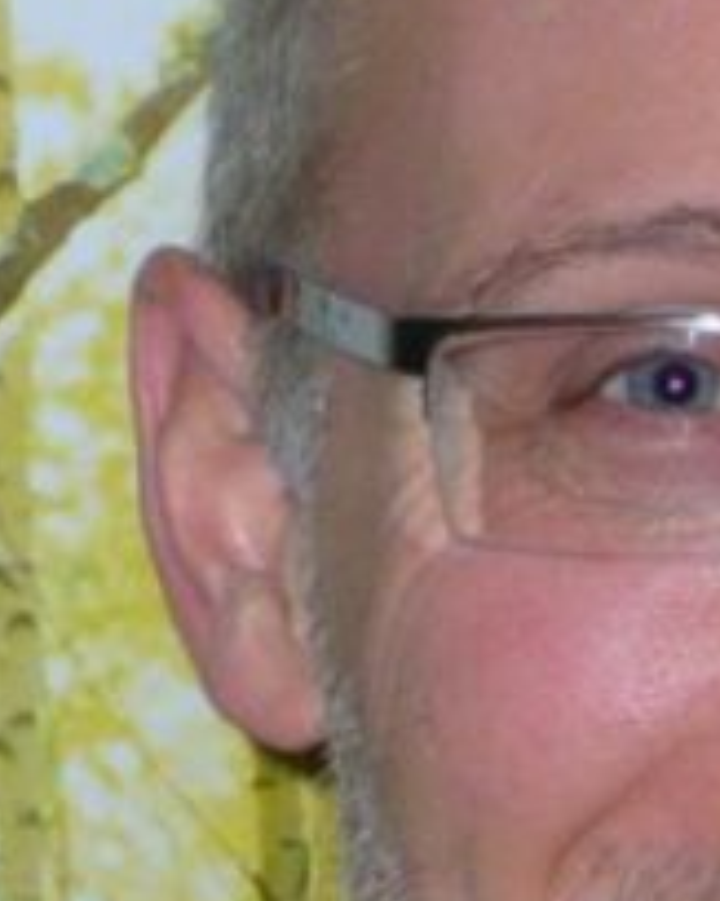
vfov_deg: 6.0
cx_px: 1087
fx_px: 8583
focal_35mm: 322
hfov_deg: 4.8
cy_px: 647
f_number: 4.5
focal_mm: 11.1
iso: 125
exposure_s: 1/30
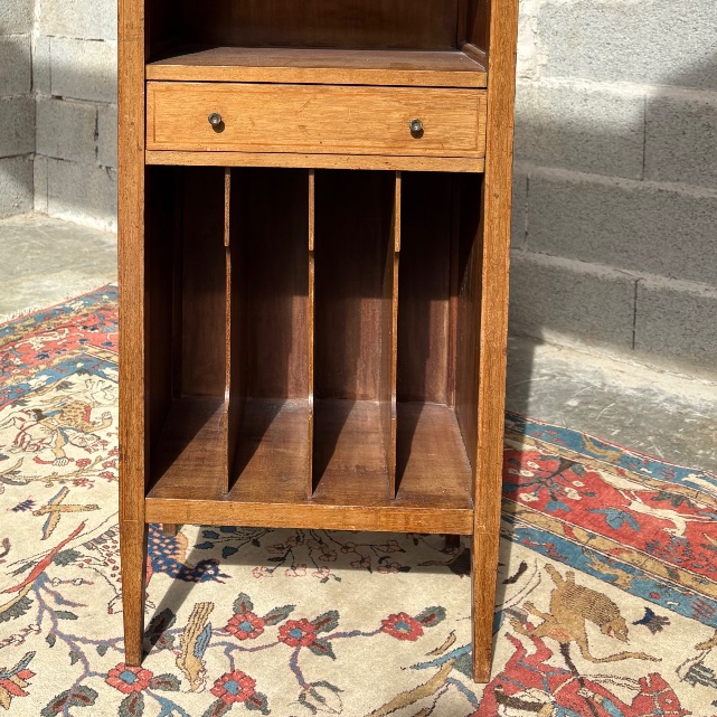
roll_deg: -1.8
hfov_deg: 39.1
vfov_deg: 36.7
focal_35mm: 43
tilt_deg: -5.7
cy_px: 72
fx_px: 1008
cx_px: 300
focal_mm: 5.96
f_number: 1.6
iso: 50
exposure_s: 1/1239
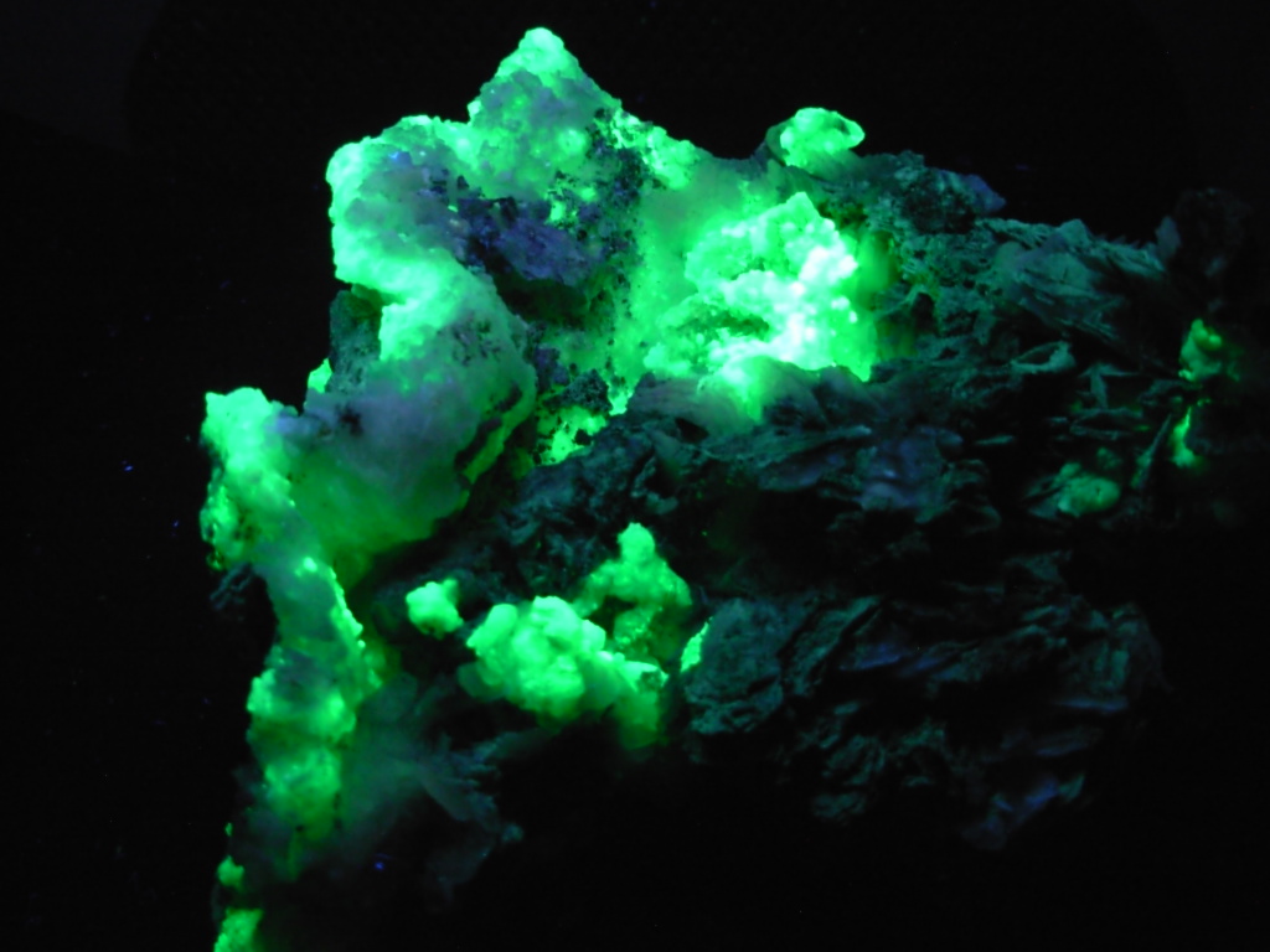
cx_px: 635
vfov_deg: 37.7
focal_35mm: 38
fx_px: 1394
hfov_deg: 49.0
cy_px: 476
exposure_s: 1
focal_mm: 6.3
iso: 183
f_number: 2.9
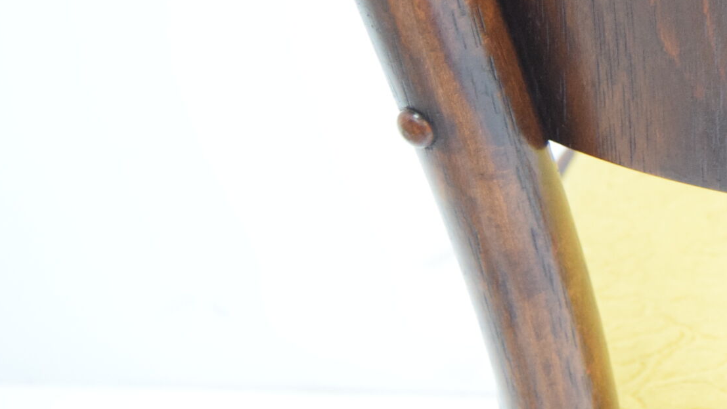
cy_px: -83
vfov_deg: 11.6
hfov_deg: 19.2
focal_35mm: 102
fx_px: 1967
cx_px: 975
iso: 1600
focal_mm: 24
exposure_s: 1/50
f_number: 3.8
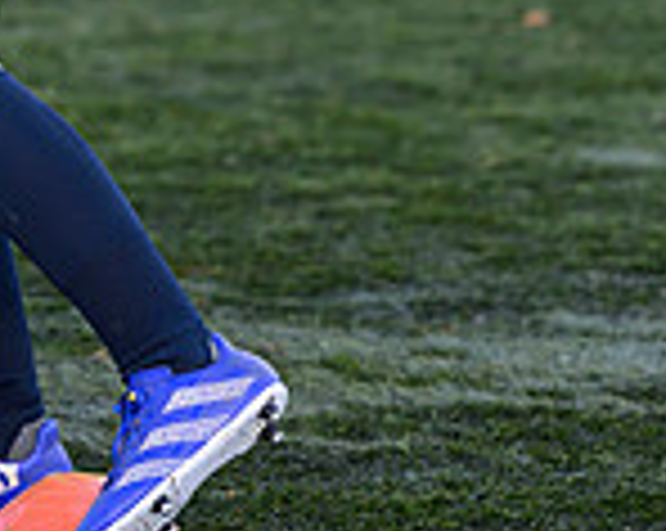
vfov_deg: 2.4
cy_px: -261
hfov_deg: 3.0
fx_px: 12835
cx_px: -334
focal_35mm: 652
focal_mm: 150
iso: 500
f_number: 3.5
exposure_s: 1/1000
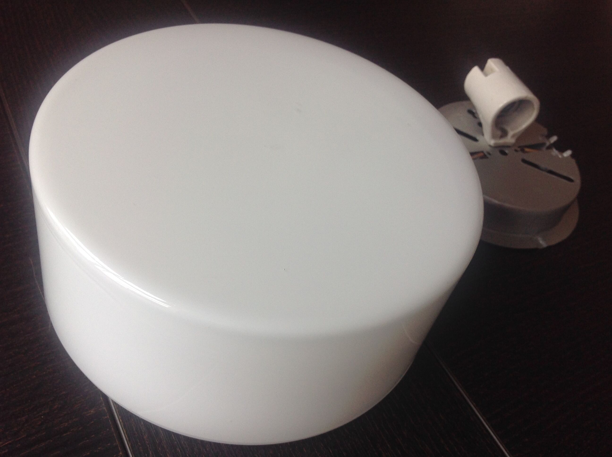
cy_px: 228
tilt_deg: -46.6
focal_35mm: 35
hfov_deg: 52.7
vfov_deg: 40.6
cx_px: 306
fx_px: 618
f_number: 2.4
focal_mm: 4.28
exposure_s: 1/60
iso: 64
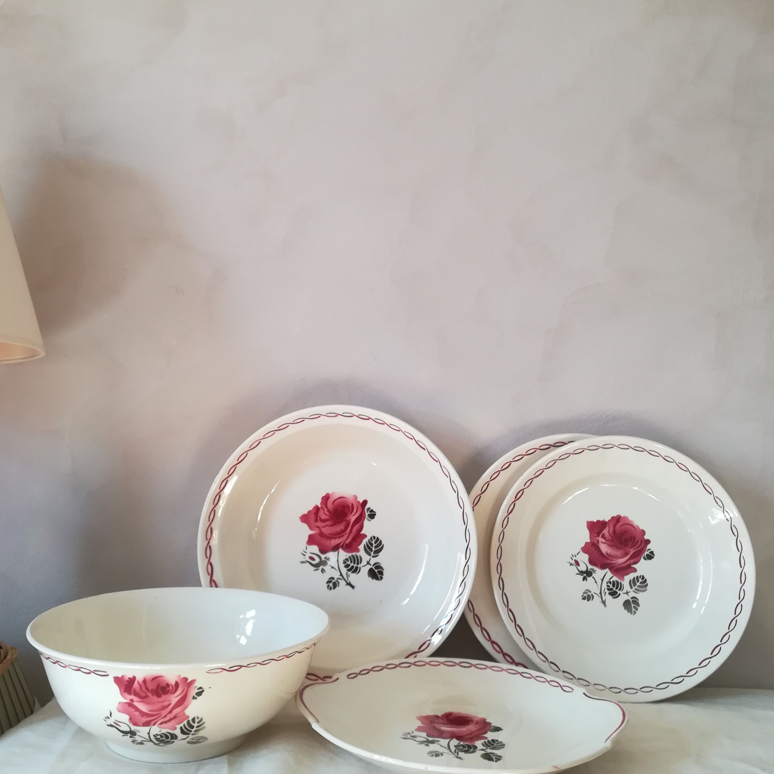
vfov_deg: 52.4
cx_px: 384
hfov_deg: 52.5
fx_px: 784
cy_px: 337
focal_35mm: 31
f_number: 2.2
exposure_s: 1/33.3
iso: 100
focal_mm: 3.83
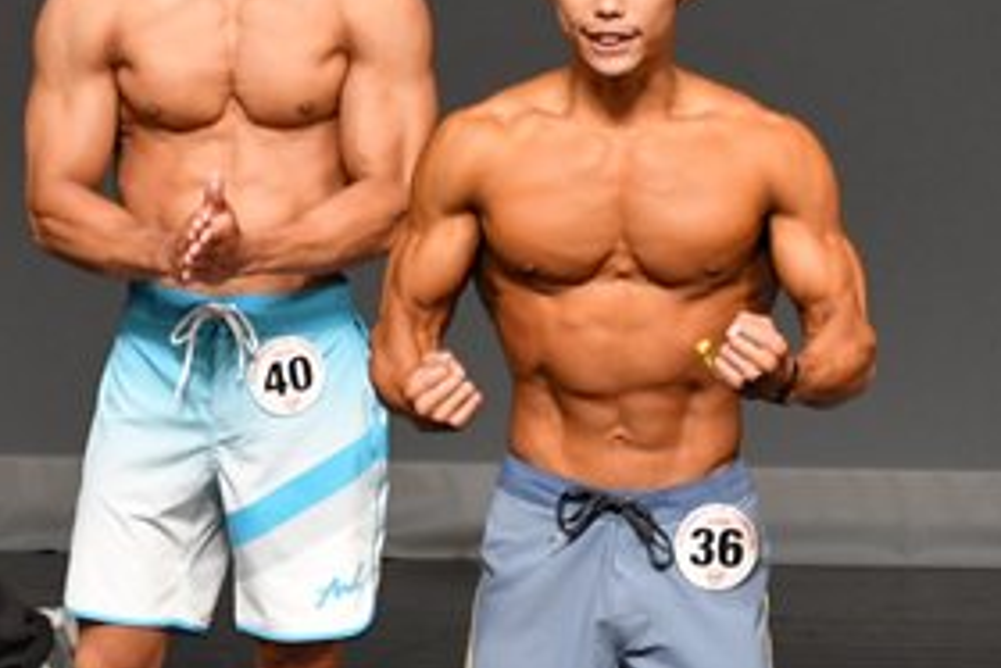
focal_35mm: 830
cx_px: 745
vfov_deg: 1.7
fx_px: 23089
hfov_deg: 2.5
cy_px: 561
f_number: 5.6
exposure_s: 1/400
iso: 2500
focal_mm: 200
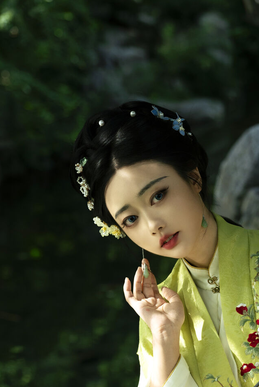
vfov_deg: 14.4
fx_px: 1520
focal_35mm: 141
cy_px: 330
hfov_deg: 9.7
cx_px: 231
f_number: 4
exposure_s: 1/200
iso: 320
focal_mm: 75
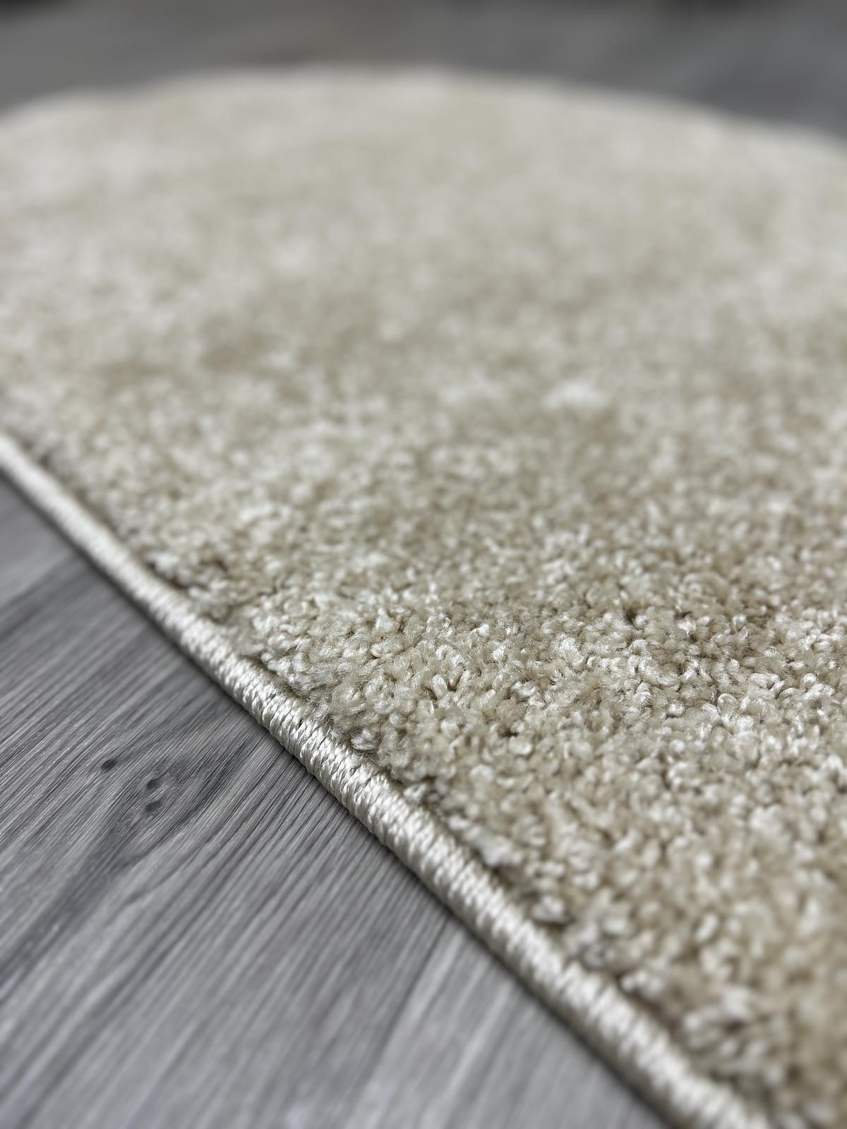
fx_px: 848
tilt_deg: -39.5
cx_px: 424
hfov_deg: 53.1
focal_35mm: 26
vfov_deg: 67.3
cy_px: 564
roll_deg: -0.7
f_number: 1.5
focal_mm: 5.7
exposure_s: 1/100
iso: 50
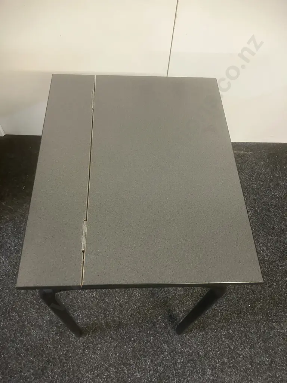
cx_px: 144
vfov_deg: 63.4
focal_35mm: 28
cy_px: 192
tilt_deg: -58.2
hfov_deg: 49.7
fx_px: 310
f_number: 1.8
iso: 320
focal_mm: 3.99
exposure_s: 1/50
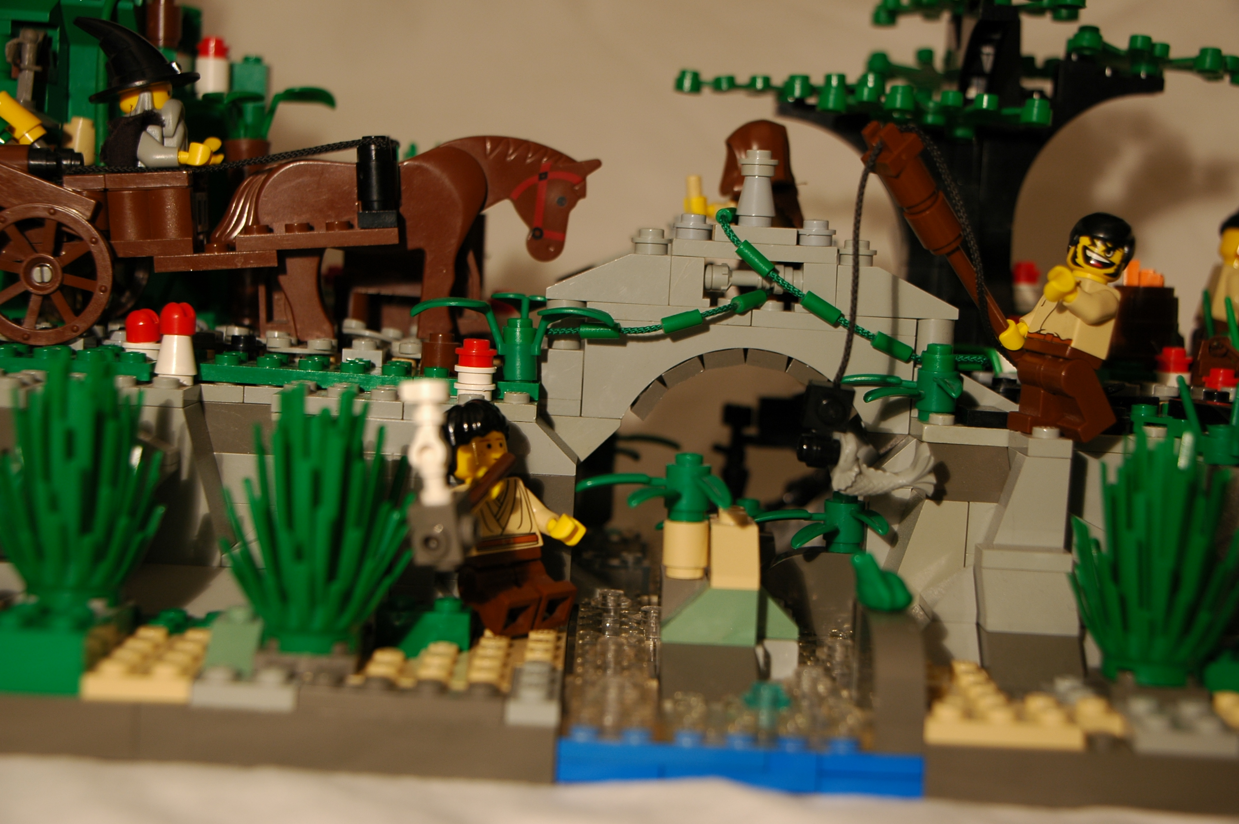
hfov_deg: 31.9
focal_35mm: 63
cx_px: 620
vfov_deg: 21.5
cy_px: 412
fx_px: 2166
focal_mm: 42
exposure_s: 1/30
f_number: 4.2
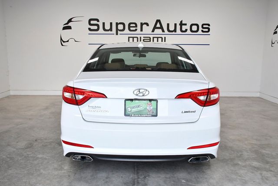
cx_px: 139
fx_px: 263
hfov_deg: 55.8
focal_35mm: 34
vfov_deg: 38.9
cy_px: 93
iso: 1000
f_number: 5
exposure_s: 1/800
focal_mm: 23
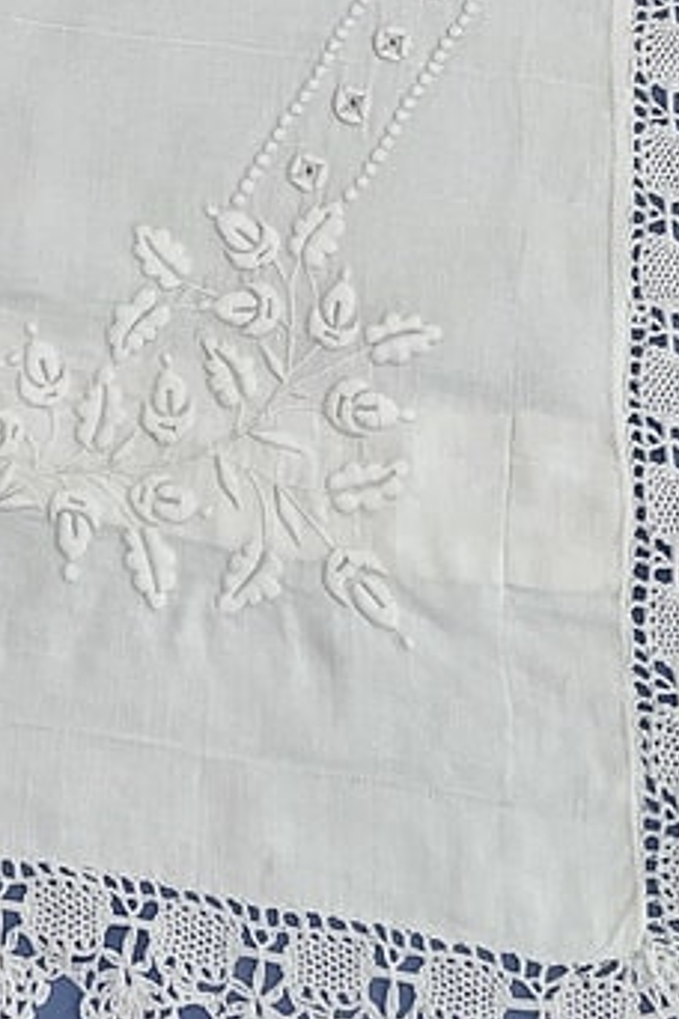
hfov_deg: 16.1
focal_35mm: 81
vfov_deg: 22.6
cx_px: -152
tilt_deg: -65.6
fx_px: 2291
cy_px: -274
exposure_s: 1/121
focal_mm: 4.2
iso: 100
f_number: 1.6
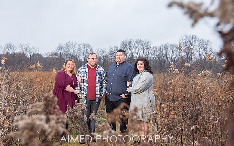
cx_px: 117
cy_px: 68
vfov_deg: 30.5
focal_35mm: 42
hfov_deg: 47.2
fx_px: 268
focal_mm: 40
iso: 2000
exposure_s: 1/200
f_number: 5.6
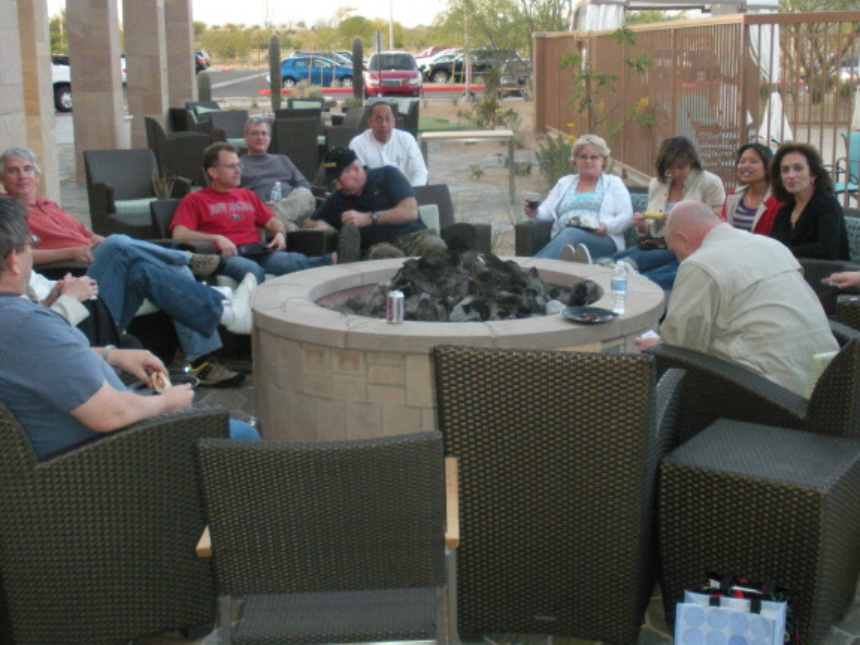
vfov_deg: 29.0
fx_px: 1242
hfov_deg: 38.1
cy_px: 258
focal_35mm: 50
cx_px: 511
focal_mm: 6.3
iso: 325
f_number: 3.5
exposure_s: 1/43.1
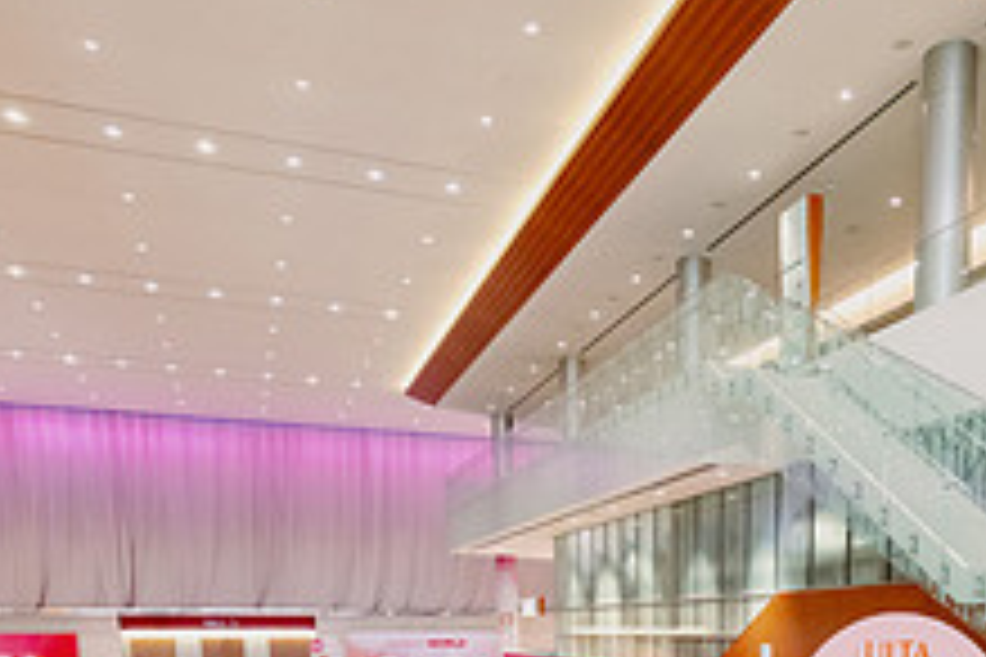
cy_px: 808
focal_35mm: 37
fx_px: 1013
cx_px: 671
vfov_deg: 30.1
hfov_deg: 50.8
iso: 4000
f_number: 5
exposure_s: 1/160
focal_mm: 14
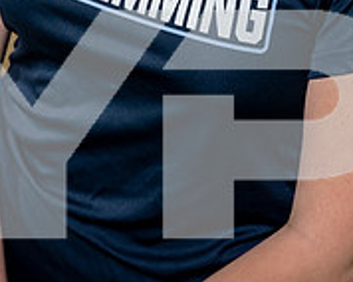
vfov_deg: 6.3
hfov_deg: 7.9
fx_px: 2546
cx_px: 67
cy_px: -48
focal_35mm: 244
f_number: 5
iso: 400
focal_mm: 51
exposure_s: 1/250
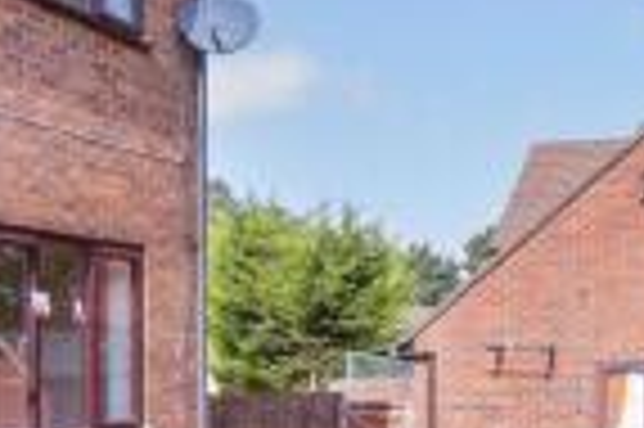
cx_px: 477
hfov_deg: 38.7
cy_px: 336
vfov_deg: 26.5
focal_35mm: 50
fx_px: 893
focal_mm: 10
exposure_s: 1/200
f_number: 8
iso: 200
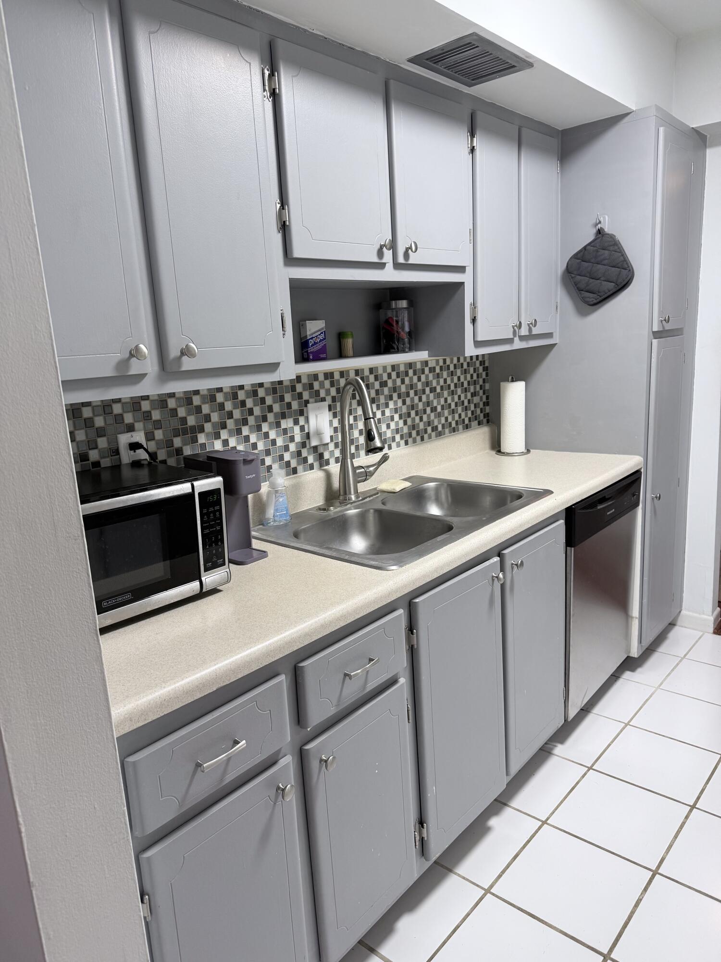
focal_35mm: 24
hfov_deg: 56.8
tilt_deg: -12.4
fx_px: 667
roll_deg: +3.8
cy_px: 481
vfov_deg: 71.6
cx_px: 360
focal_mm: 6.76
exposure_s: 1/60
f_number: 1.78
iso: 125
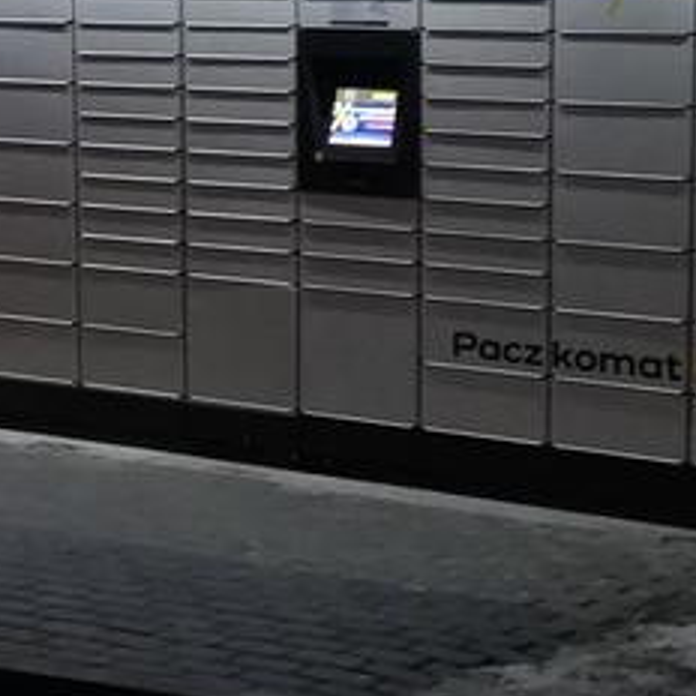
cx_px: 378
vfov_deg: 16.7
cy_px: 262
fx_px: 2366
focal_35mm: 104
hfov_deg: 16.7
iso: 500
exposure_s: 1/20
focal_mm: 3.81
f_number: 2.2
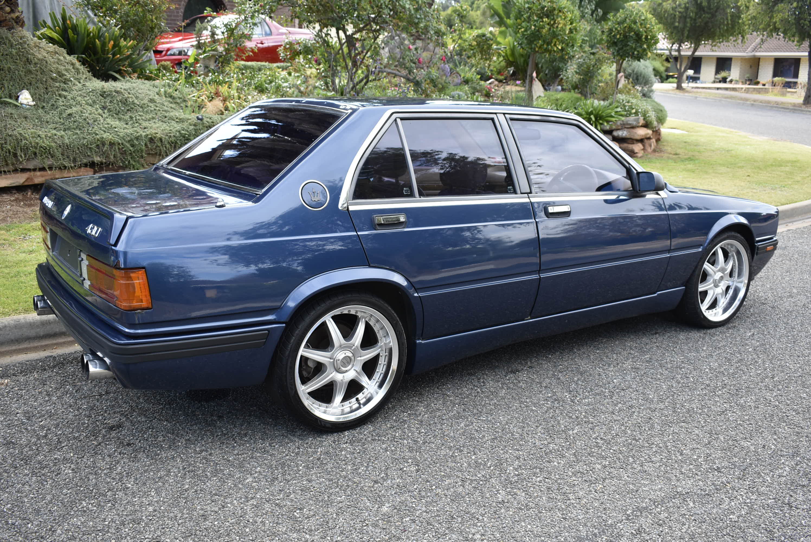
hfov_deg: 55.1
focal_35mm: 34
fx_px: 778
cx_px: 406
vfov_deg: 38.4
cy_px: 271
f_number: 5.6
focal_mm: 23
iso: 360
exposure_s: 1/250
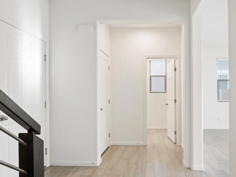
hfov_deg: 75.3
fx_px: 150
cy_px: 98
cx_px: 145
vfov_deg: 60.9
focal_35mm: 22
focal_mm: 14
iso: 100
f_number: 9
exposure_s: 1
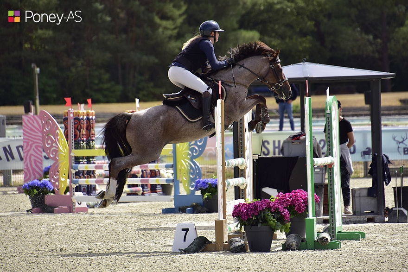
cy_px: 136
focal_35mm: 375
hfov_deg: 5.5
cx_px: 204
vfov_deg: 3.7
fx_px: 4250
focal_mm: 250
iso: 360
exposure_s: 1/1500
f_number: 6.3
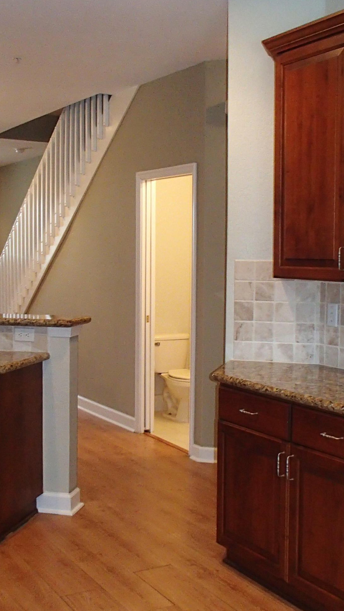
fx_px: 762
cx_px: 150
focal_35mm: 47
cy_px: 299
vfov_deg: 43.7
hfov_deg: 25.4
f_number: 3.9
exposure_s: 1/30
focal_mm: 5
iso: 400
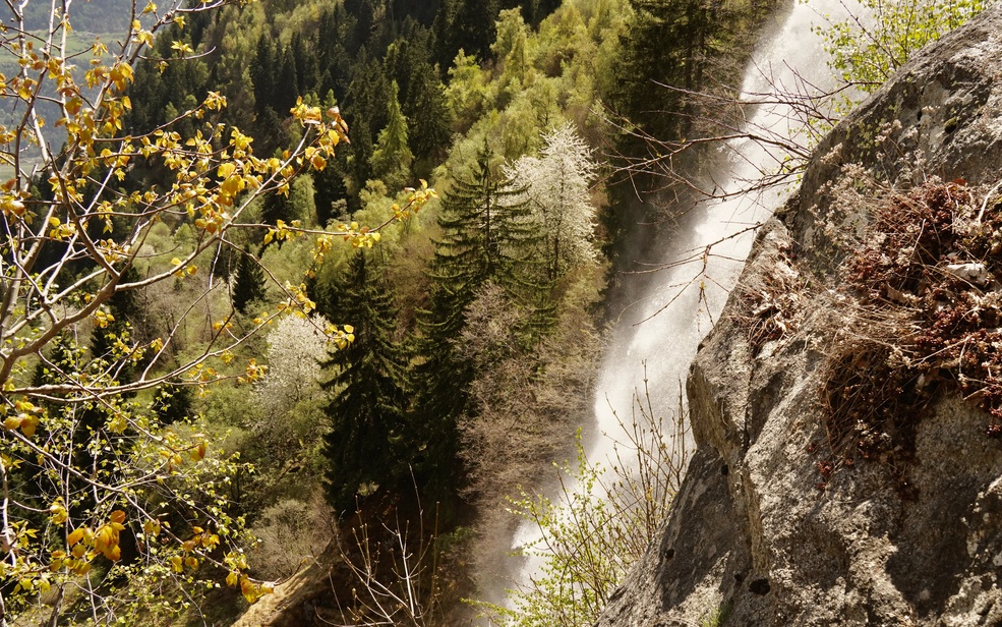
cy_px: 299
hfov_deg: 62.9
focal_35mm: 30
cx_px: 507
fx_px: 819
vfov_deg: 41.8
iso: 1600
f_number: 13
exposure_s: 1/800
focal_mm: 29
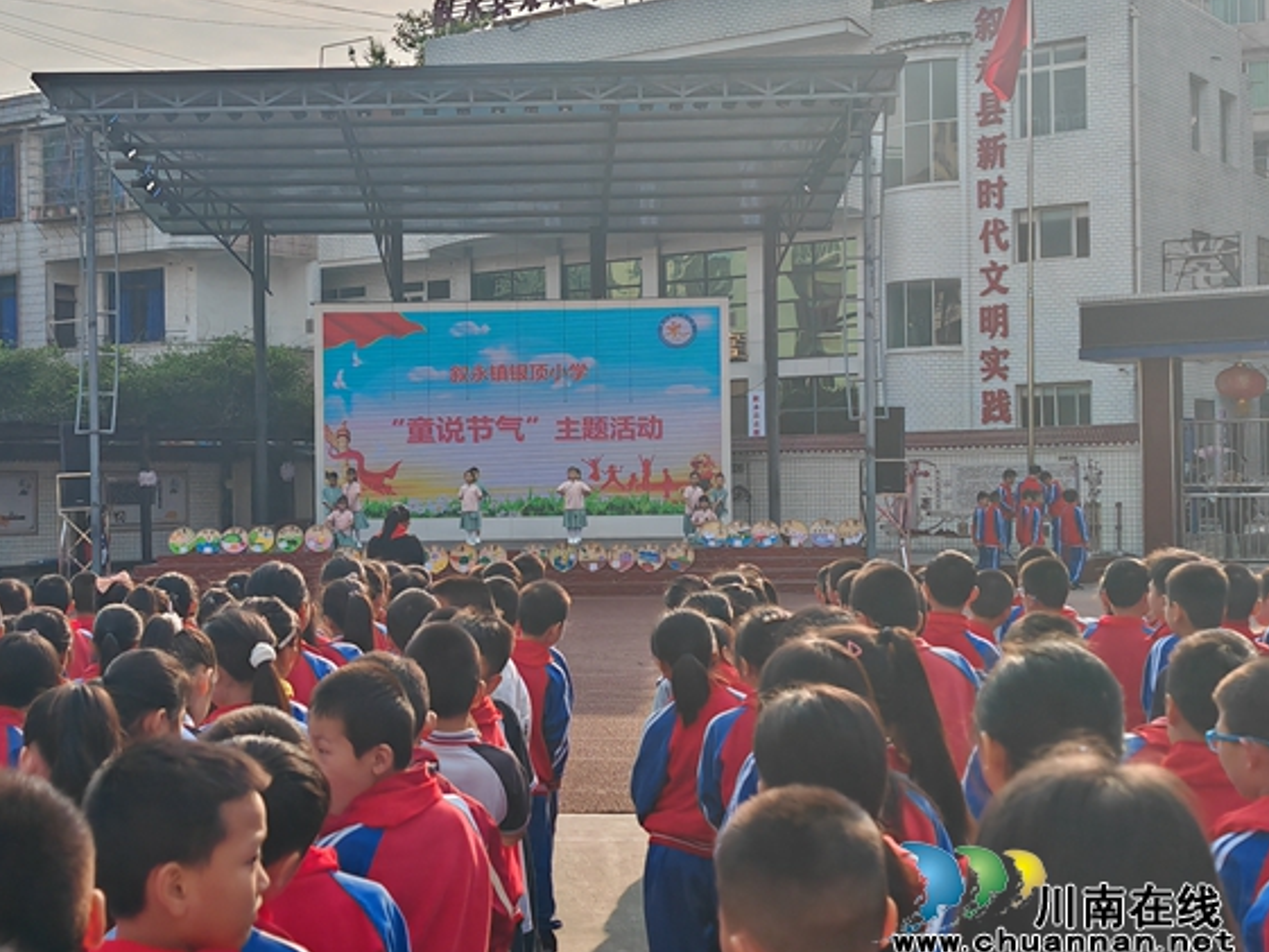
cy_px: 439
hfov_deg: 33.7
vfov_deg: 25.7
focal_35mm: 57
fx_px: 2090
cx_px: 550
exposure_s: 1/2800
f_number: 1.6
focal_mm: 7.62
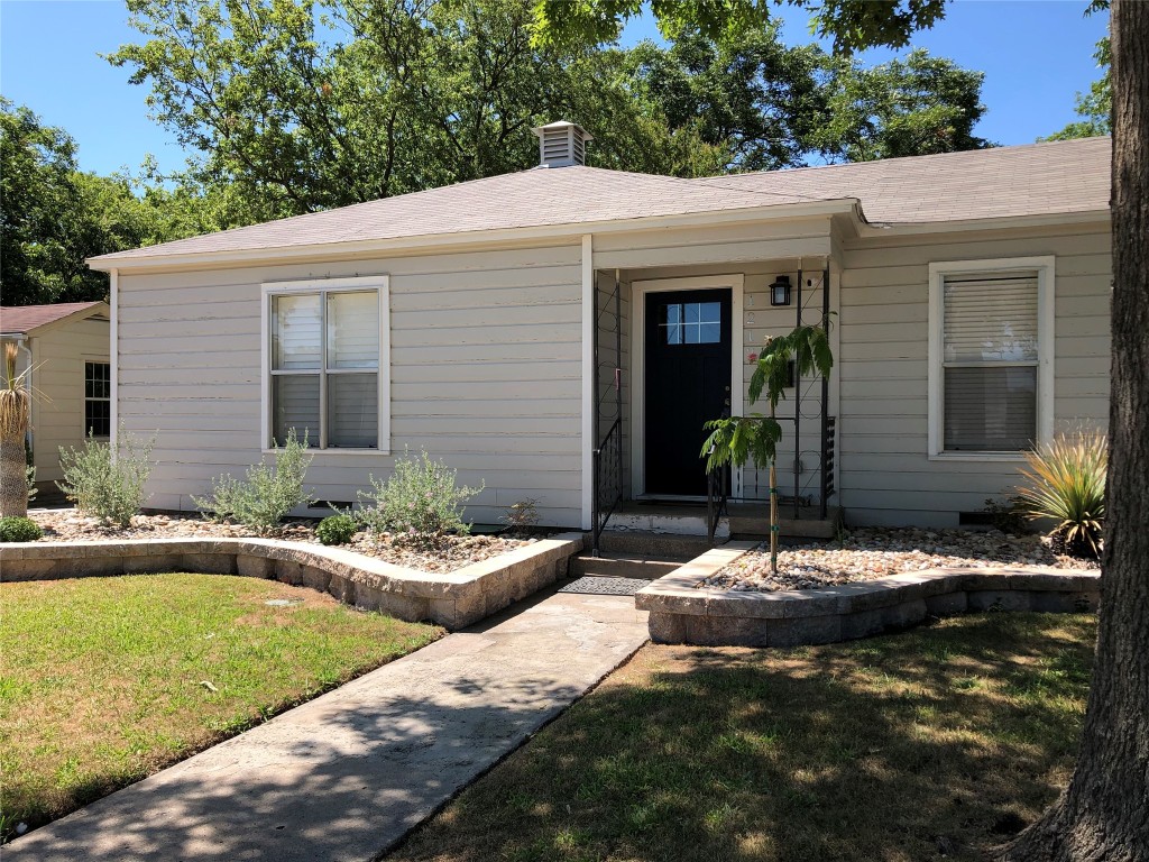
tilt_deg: -1.4
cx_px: 574
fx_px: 929
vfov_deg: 49.7
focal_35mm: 28
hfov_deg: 63.4
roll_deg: -0.4
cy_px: 431
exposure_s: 1/1043
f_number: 1.8
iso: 20
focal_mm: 3.99
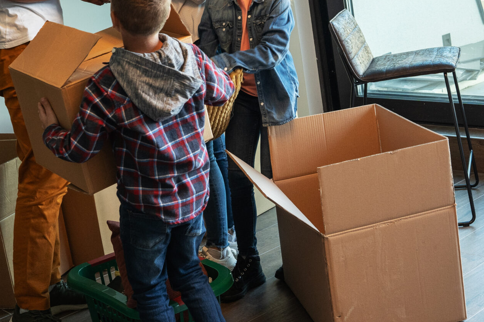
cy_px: 49
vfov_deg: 18.9
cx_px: 268
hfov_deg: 28.4
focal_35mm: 71
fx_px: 954
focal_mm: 35
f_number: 4.5
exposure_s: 1/160
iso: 1250
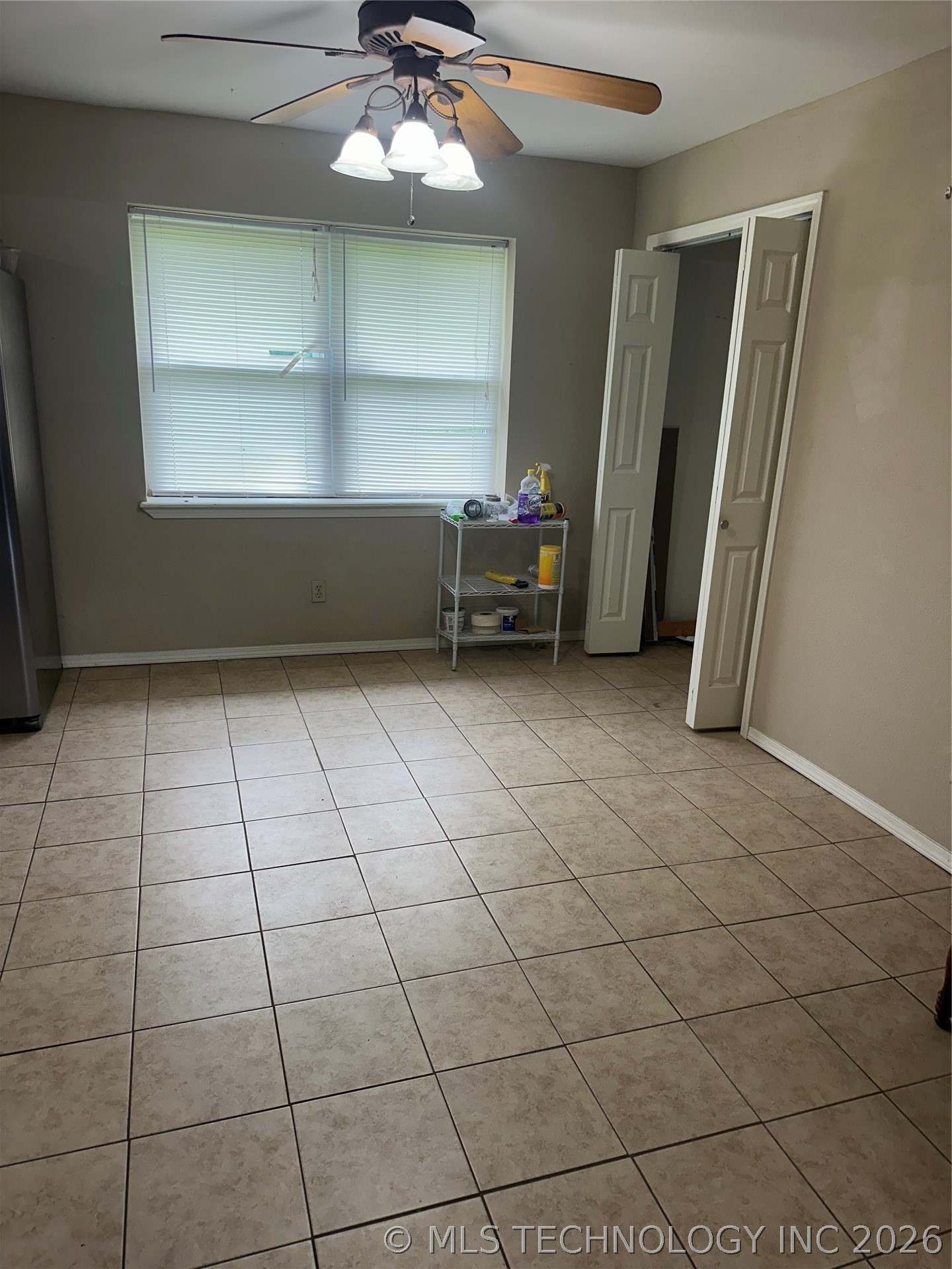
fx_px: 880
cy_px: 634
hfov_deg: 56.8
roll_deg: -4.0
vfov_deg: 71.6
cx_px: 476
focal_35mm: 24
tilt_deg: -17.2
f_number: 1.78
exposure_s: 1/120
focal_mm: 6.86
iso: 100
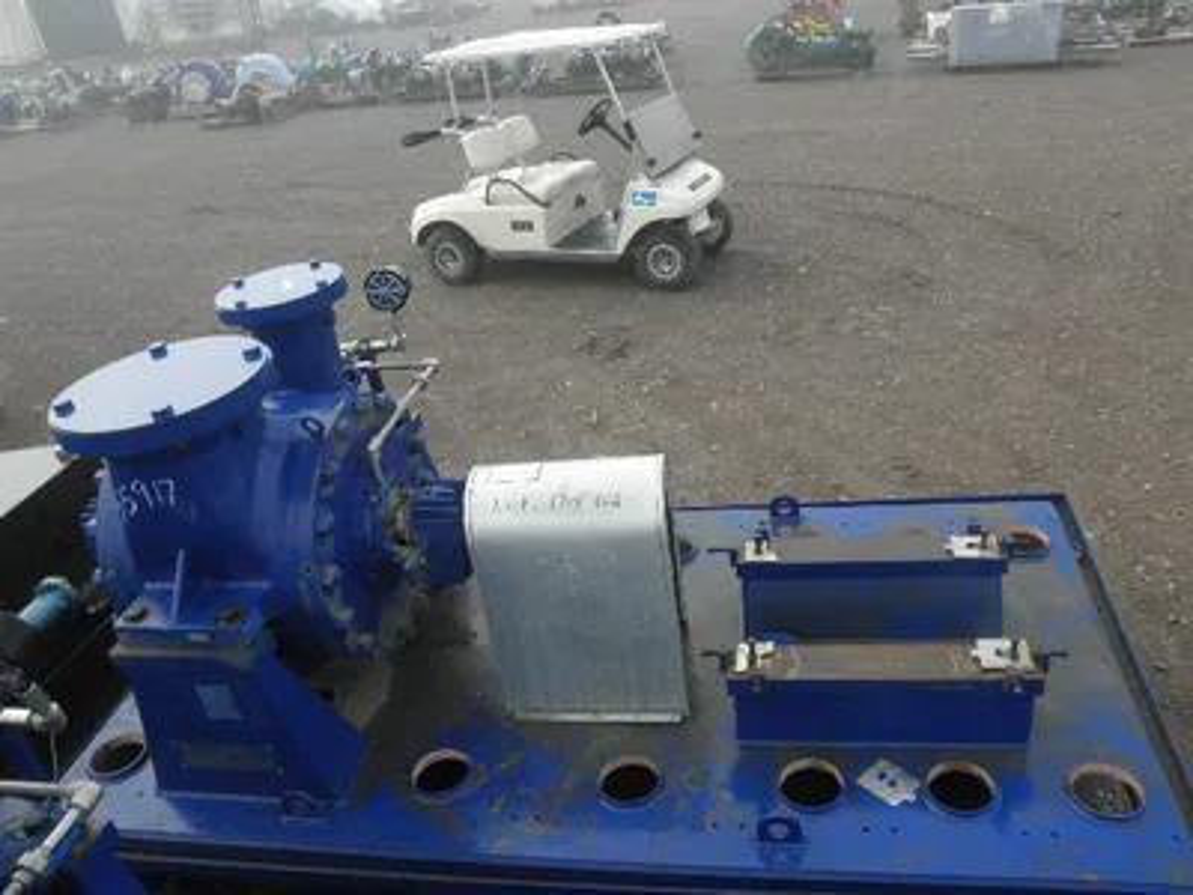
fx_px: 965
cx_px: 596
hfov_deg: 63.4
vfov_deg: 49.7
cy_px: 448
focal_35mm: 28
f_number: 3
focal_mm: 5
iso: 64
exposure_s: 1/125
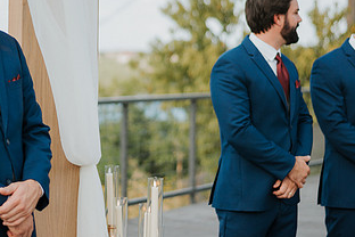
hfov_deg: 20.4
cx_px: 124
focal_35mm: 100
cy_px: 61
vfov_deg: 13.6
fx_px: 986
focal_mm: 50
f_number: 1.8
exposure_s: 1/2000
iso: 200
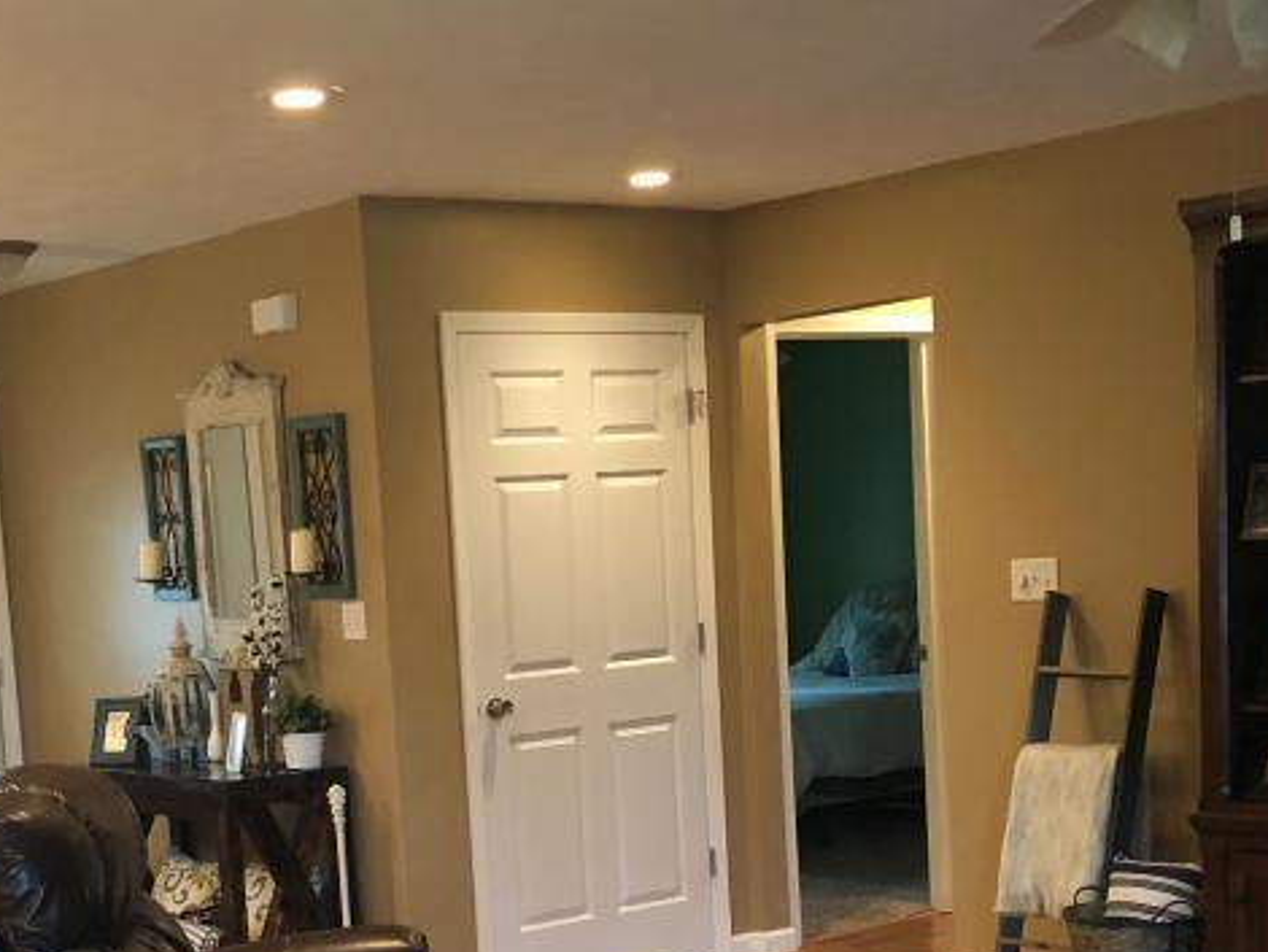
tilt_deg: -8.0
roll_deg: +5.2
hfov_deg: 31.5
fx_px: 2236
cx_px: 478
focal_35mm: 61
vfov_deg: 23.5
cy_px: 817
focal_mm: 3.99
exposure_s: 1/15
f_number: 1.8
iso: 100
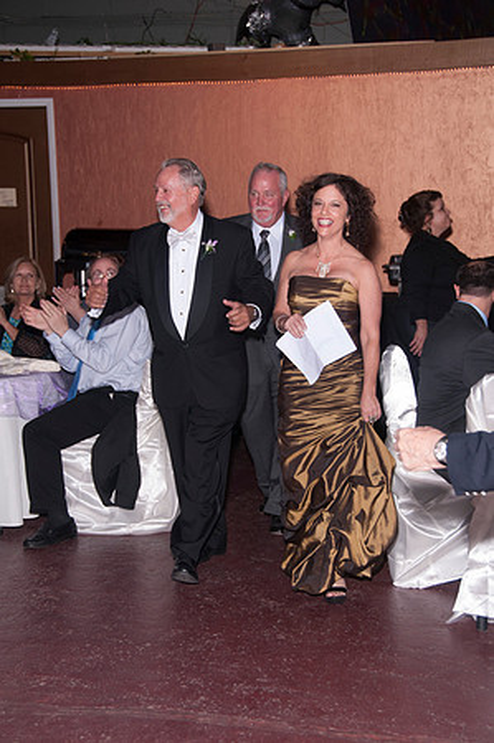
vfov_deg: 29.3
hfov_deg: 19.7
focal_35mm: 69
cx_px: 247
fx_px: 1423
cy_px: 372
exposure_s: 1/60
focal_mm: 46
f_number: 5.6
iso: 400
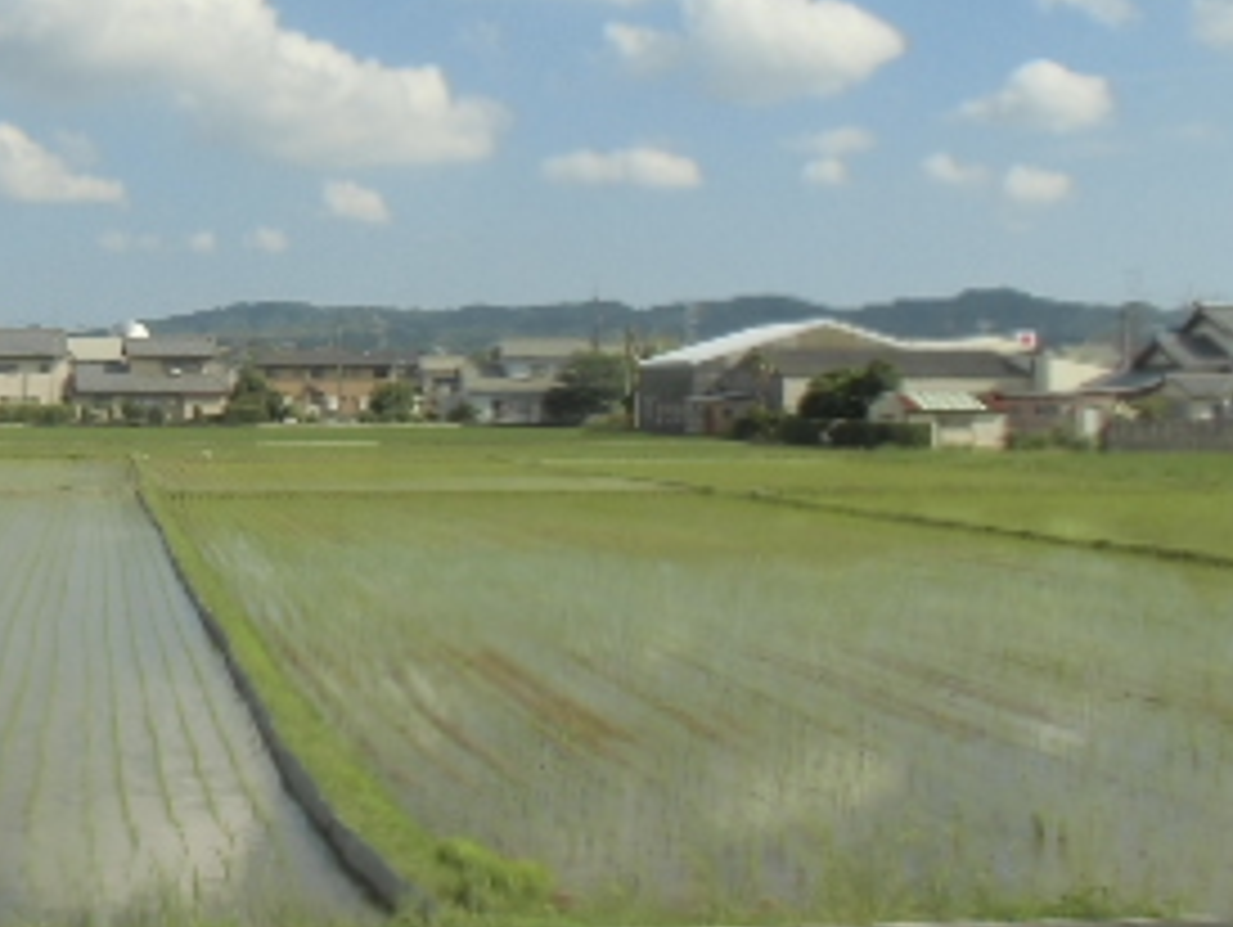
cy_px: 405
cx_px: 230
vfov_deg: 26.1
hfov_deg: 33.2
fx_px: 1996
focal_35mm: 56
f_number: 3
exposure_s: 1/1000
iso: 64
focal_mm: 4.24
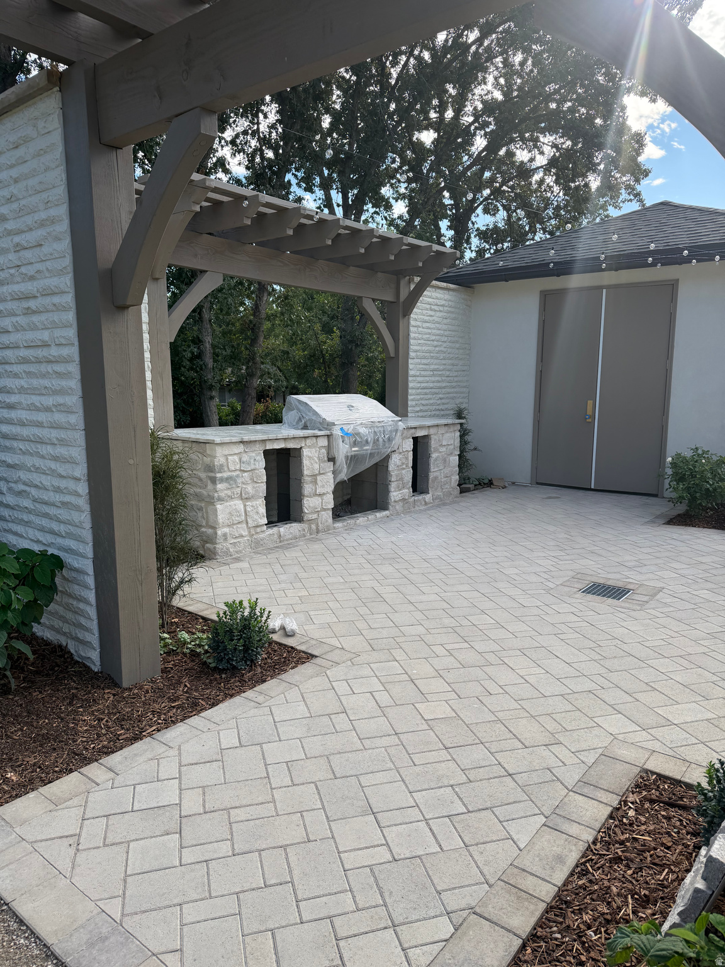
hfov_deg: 56.8
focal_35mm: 24
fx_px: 670
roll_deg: -0.8
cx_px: 362
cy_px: 484
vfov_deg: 71.6
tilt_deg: -11.3
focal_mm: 6.76
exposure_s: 1/1689
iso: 100
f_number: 1.78
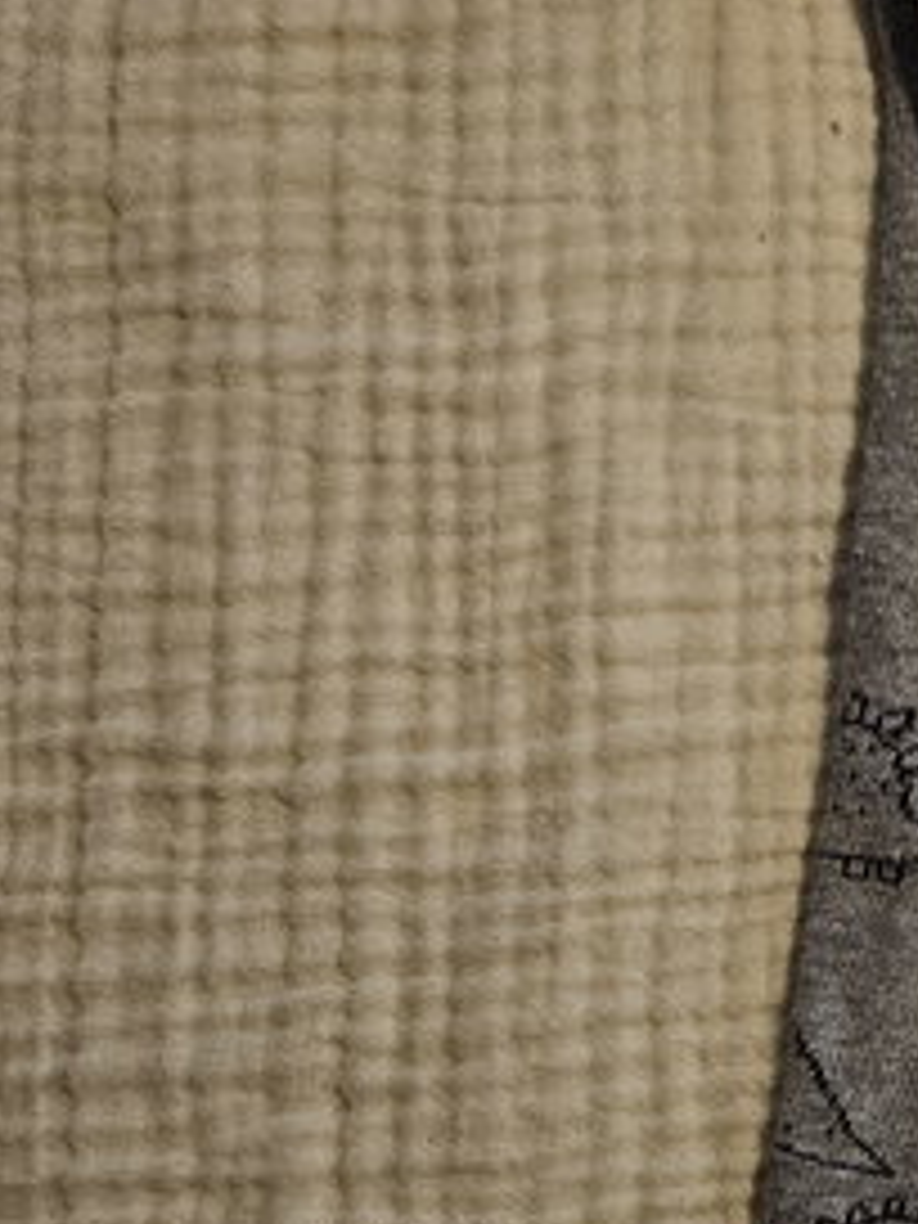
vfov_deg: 27.7
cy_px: 776
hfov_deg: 18.9
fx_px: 2475
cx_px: 1318
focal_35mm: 70
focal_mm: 5.4
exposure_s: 1/100
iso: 500
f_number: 1.8
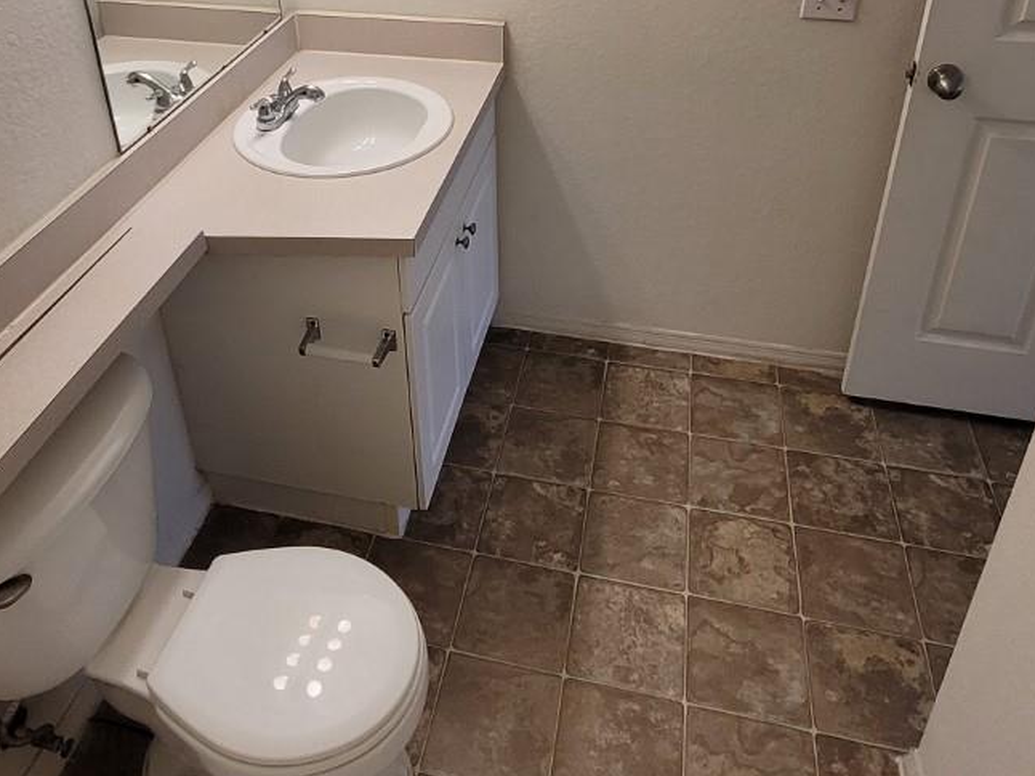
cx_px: 453
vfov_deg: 45.5
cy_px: 144
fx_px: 867
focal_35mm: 29
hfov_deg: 61.5
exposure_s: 1/60
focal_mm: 1.74
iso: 200
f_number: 2.2
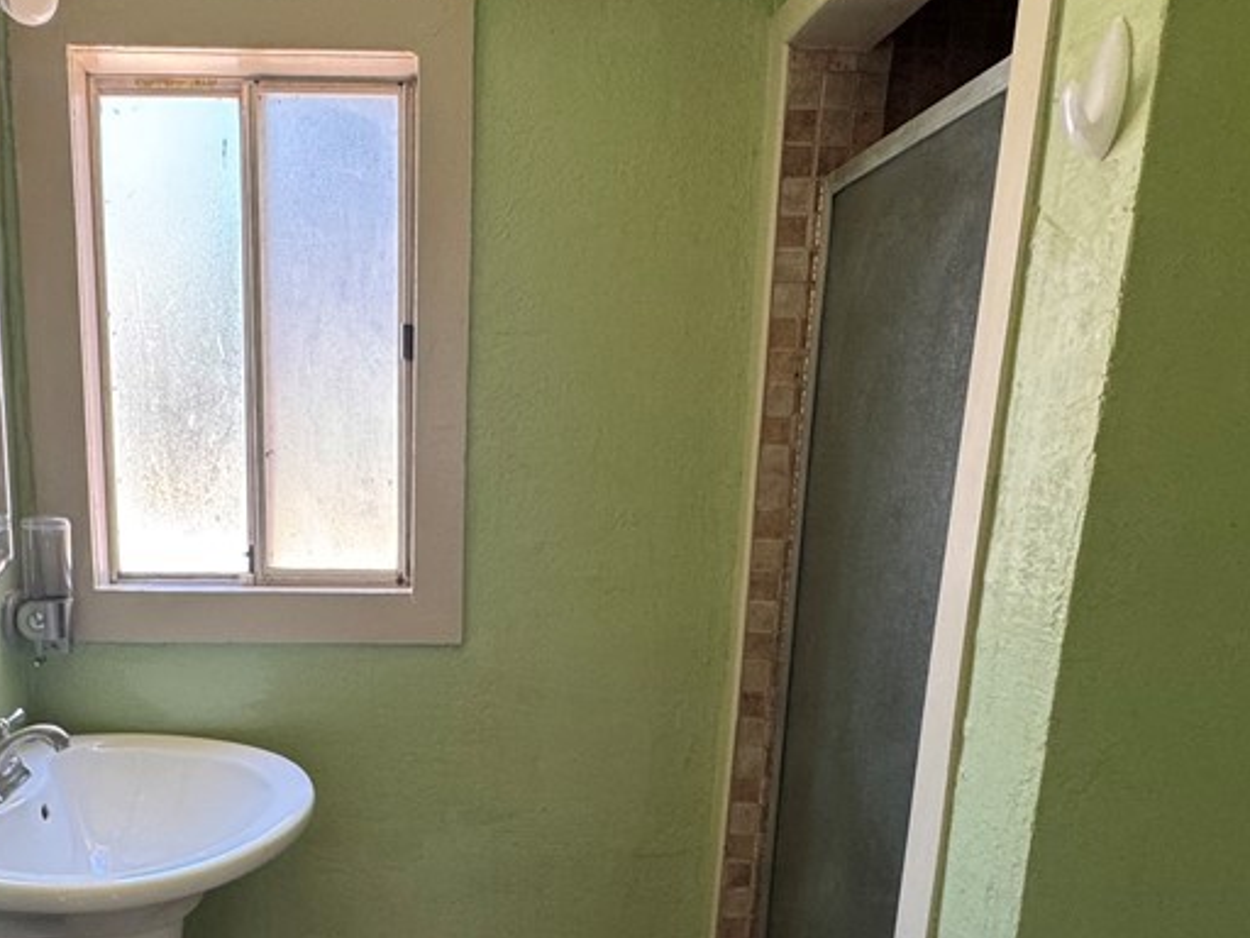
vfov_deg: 48.4
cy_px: 667
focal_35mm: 28
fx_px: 1011
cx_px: 437
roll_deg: -2.4
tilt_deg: -13.0
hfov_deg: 62.2
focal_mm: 2.22
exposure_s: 1/60
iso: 160
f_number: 2.2
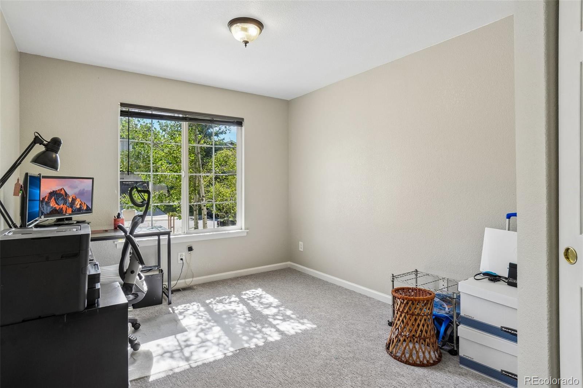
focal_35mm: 18
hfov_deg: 90.0
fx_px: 291
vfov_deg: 67.4
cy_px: 194
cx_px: 292
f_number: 8
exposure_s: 1/100
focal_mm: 12
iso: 400
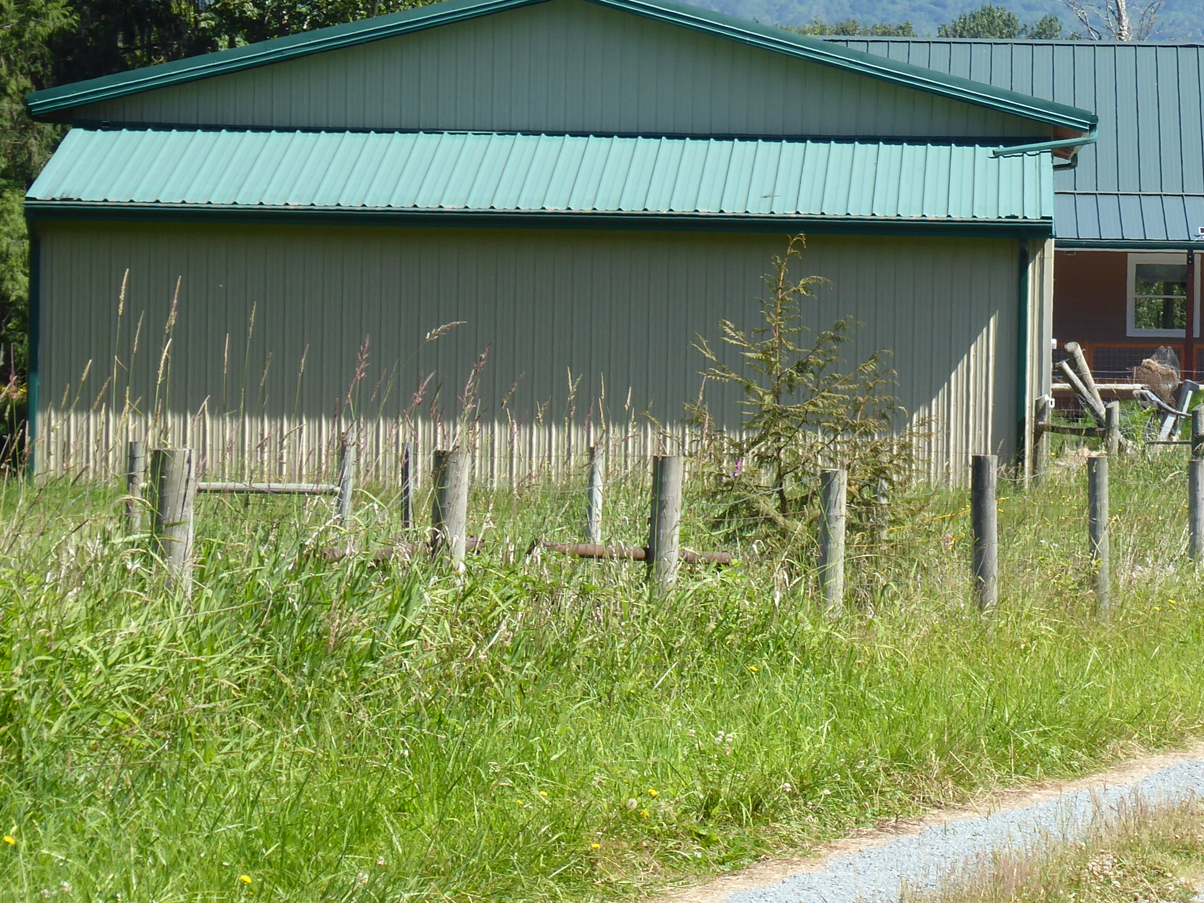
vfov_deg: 7.1
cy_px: 383
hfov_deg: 9.4
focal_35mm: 210
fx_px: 7304
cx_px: 953
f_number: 5.1
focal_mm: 20.6
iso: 80
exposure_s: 1/200
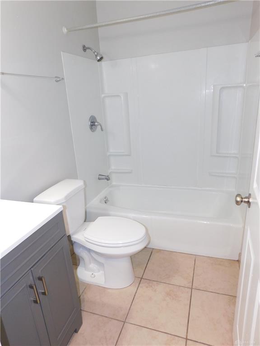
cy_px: 173
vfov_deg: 73.9
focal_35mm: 23
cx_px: 130
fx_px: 230
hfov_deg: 58.9
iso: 200
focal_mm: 4
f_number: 3
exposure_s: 1/30
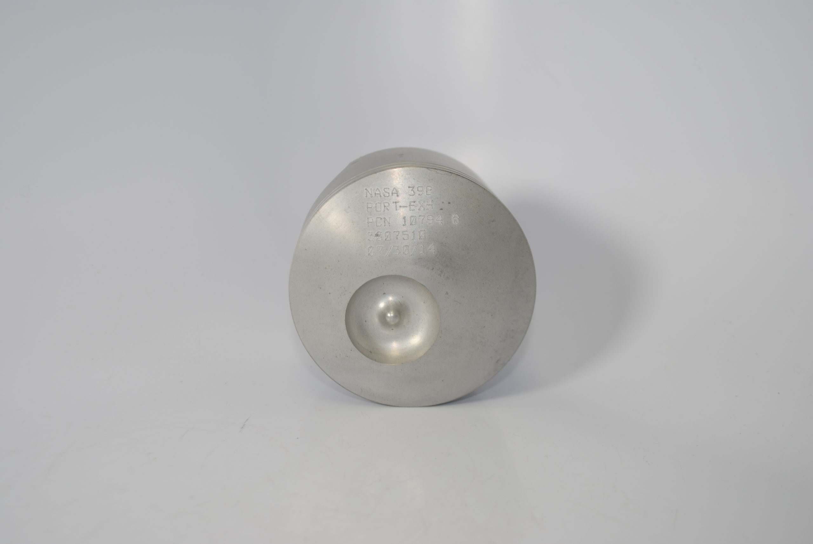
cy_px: 272
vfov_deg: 29.9
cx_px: 406
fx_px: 1018
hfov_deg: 43.6
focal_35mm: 45
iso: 100
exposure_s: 1/60
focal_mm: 30
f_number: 5
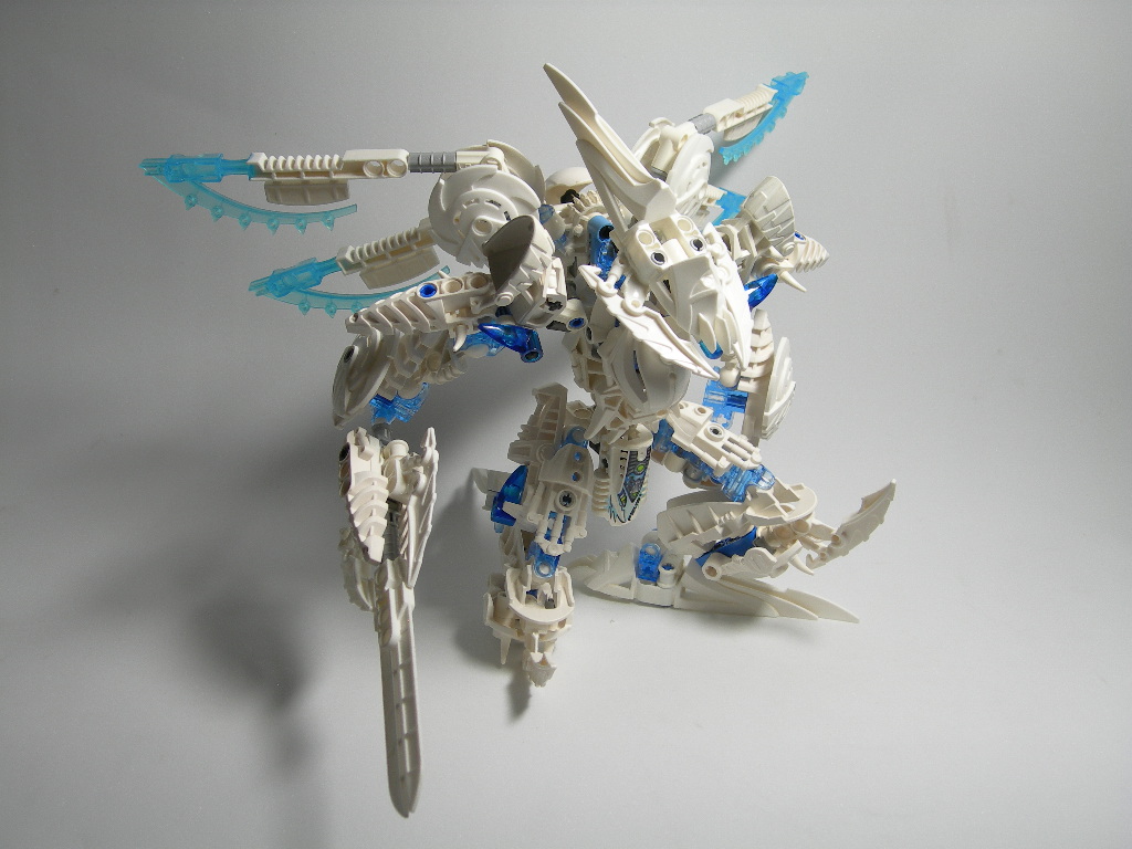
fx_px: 1341
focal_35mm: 41
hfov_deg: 45.8
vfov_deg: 35.1
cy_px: 424
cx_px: 566
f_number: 2.9
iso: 50
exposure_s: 1/43.2
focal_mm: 8.5
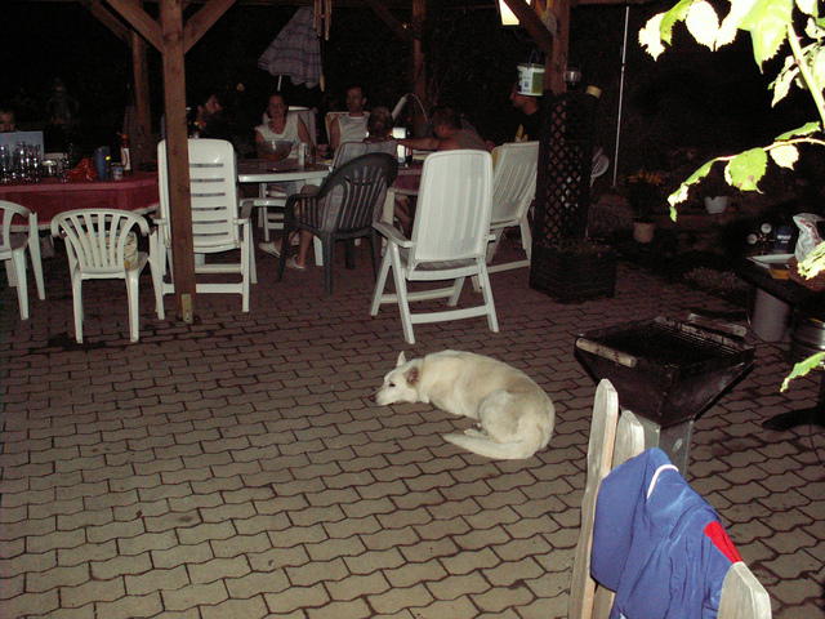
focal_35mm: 35
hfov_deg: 52.6
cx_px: 412
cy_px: 310
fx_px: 834
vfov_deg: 40.7
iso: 160
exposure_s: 1/40
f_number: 2.8
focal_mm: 5.86
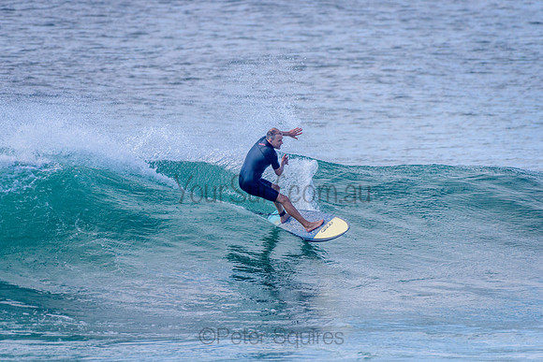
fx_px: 9239
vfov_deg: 2.2
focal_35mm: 612
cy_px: 188
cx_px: 241
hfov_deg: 3.4
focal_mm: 500
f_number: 5.6
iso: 360
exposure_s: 1/2000
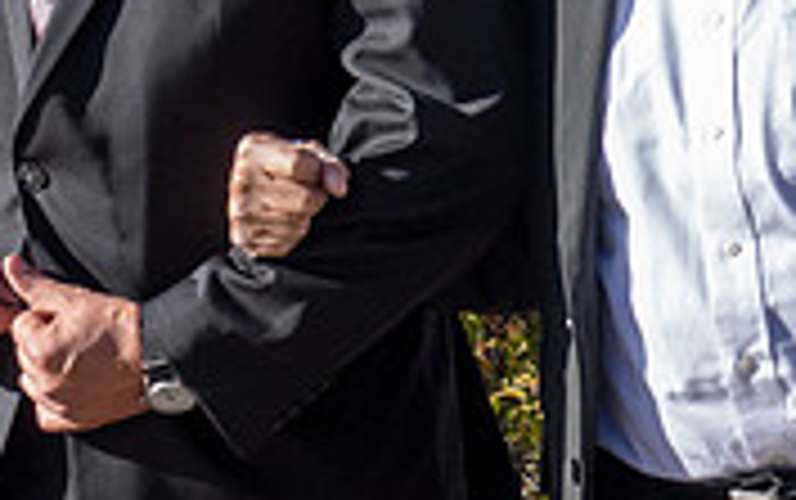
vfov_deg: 7.0
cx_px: 193
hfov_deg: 11.2
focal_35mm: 187
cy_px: -20
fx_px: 4061
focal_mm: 20.49
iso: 200
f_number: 4
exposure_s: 1/1000
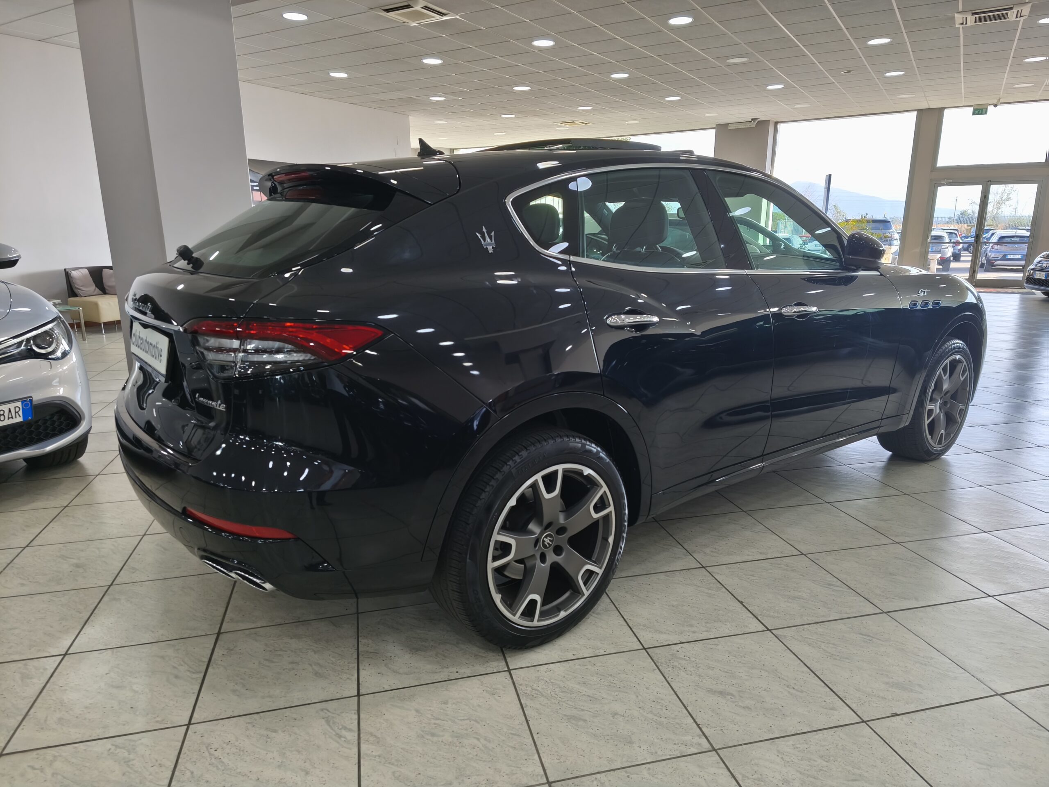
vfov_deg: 58.9
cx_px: 524
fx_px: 697
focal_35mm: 23
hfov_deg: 73.9
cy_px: 394
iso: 200
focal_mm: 5.35
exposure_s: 1/50
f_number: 1.7
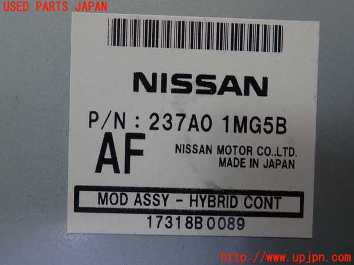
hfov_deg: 60.0
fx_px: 307
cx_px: 177
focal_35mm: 30
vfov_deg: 46.8
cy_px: 132
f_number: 2.3
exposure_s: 1/125
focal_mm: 5.5
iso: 125
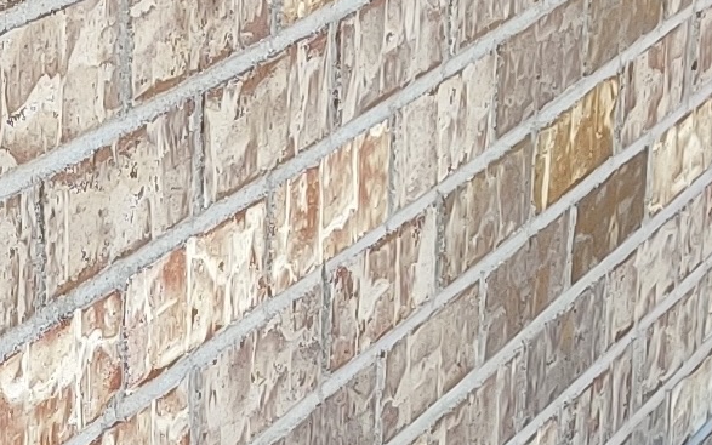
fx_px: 3784
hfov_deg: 10.3
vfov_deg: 6.4
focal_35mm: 195
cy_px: 1057
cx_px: -400
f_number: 1.65
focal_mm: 4.75
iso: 100
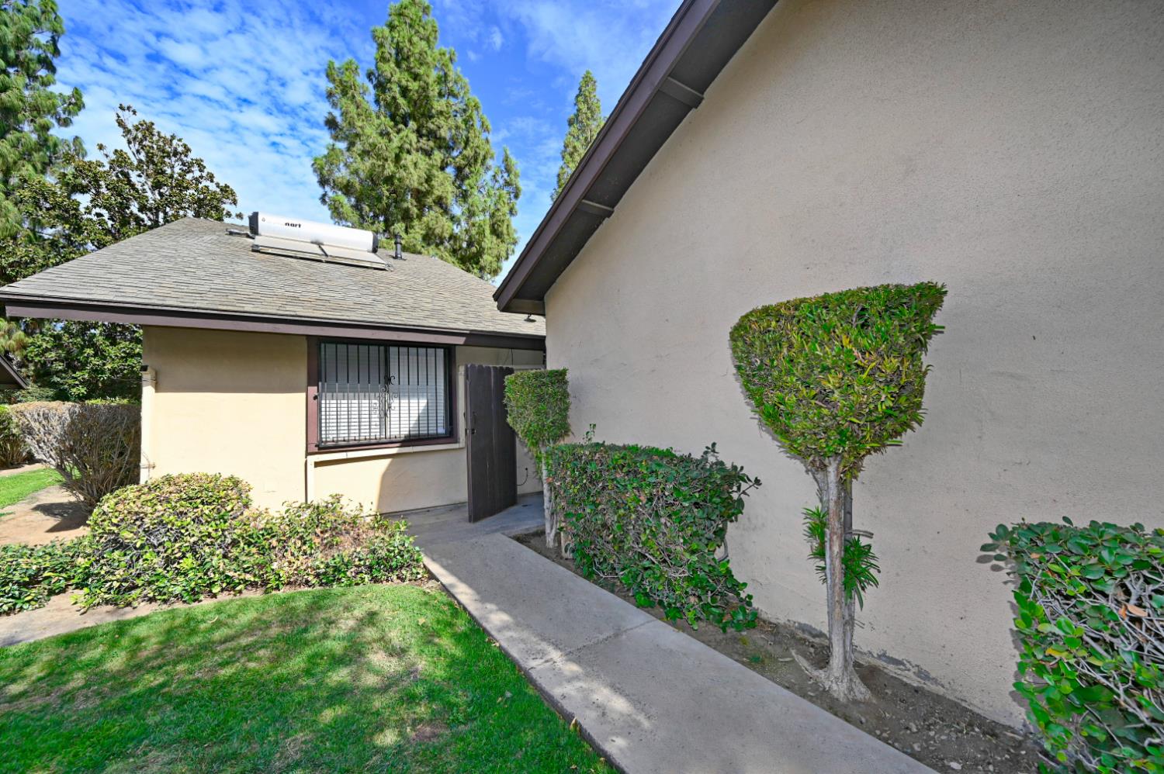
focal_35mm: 14
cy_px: 387
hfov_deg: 104.3
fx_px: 452
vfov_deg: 81.1
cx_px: 582
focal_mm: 14
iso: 100
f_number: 7.1
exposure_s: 1/200
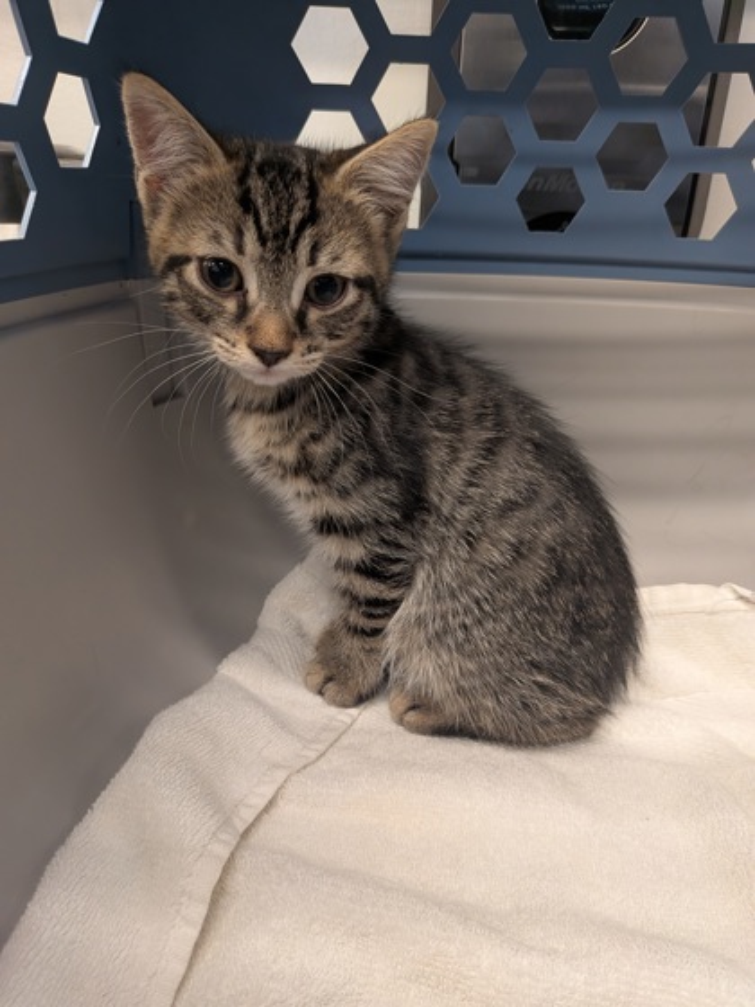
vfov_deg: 71.6
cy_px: 504
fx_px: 698
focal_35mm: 24
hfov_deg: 56.8
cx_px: 378
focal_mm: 4.53
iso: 192
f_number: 1.7
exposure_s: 1/60
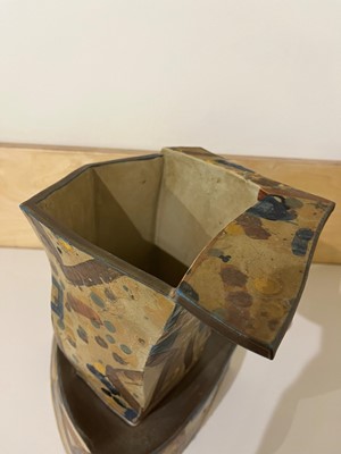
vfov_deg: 67.3
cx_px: 170
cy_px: 227
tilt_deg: -38.5
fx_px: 341
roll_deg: -2.9
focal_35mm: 26
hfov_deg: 53.1
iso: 160
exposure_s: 1/50
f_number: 1.6
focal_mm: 5.1
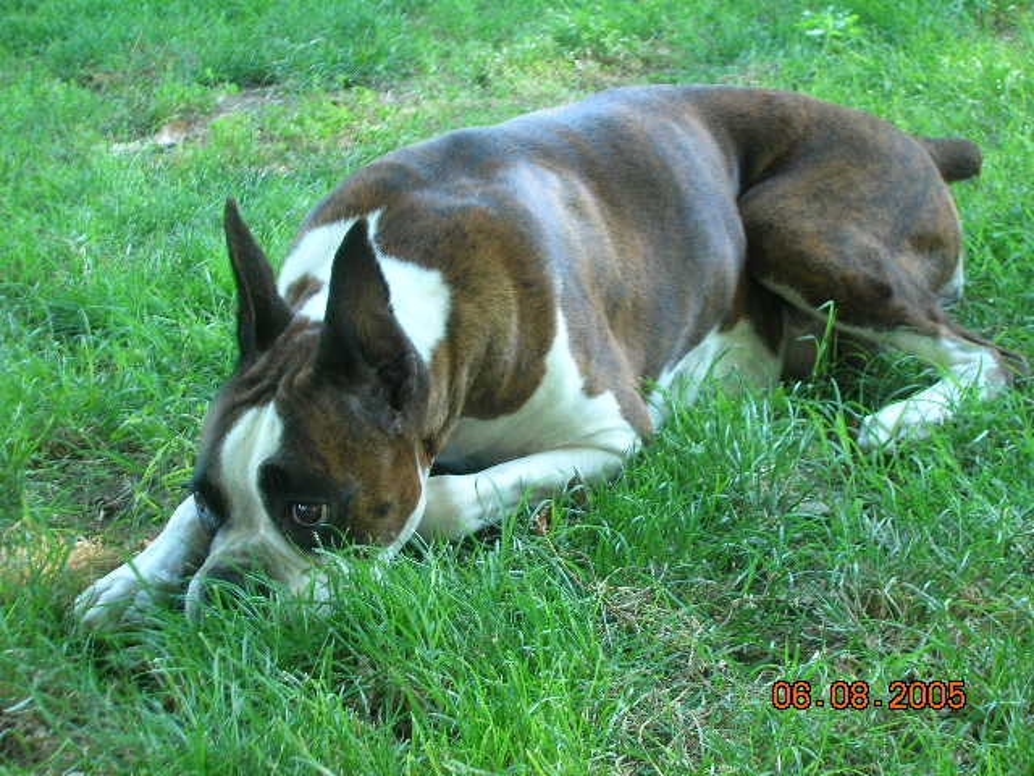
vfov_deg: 21.0
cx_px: 517
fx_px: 2091
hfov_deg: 27.8
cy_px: 388
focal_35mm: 70
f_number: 3.9
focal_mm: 11.7
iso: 50
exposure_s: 1/15
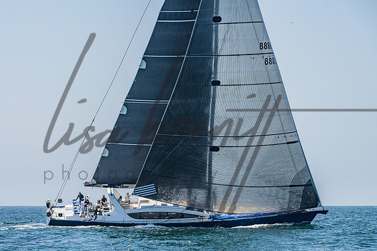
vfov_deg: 7.1
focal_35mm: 194
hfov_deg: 10.6
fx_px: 2027
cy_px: 158
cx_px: 165
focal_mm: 150
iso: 250
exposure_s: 1/2000
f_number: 6.3
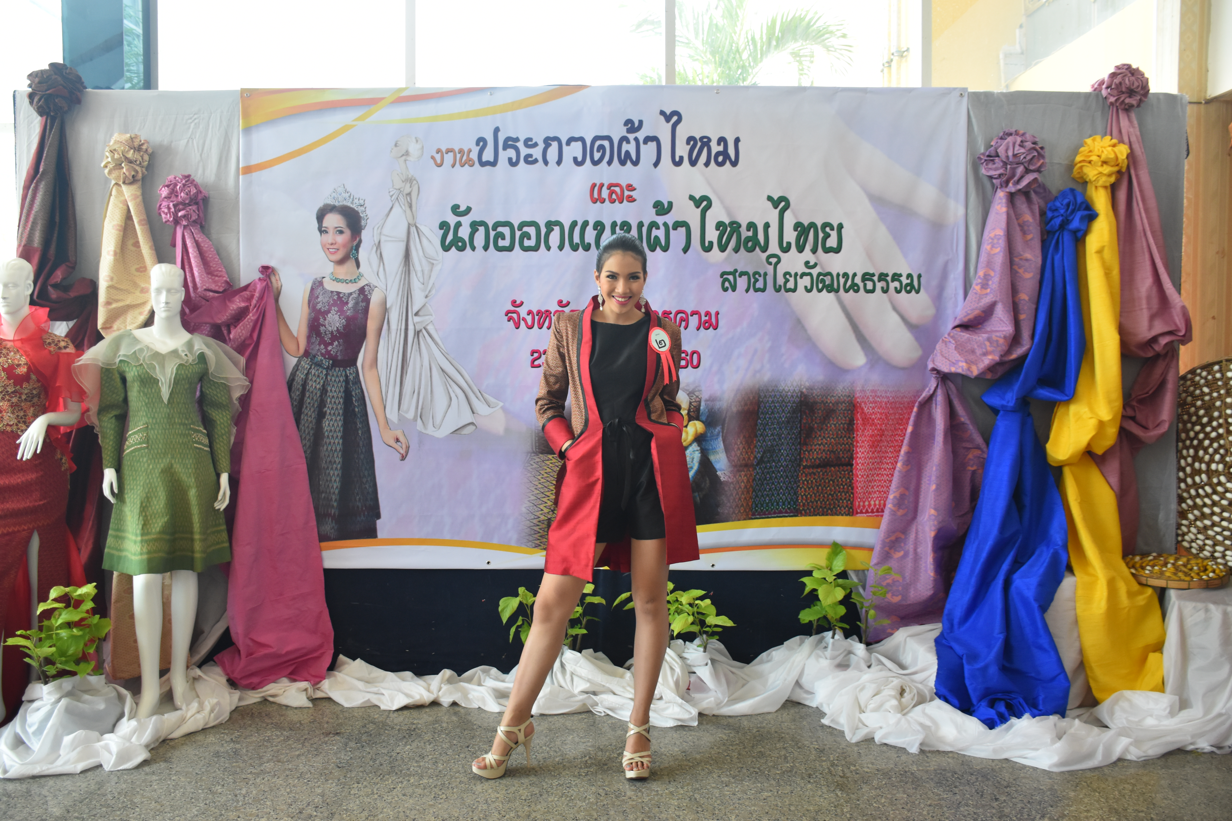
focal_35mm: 30
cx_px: 616
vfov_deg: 43.6
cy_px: 410
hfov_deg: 61.9
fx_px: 1027
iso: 800
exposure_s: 1/60
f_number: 3.5
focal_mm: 20
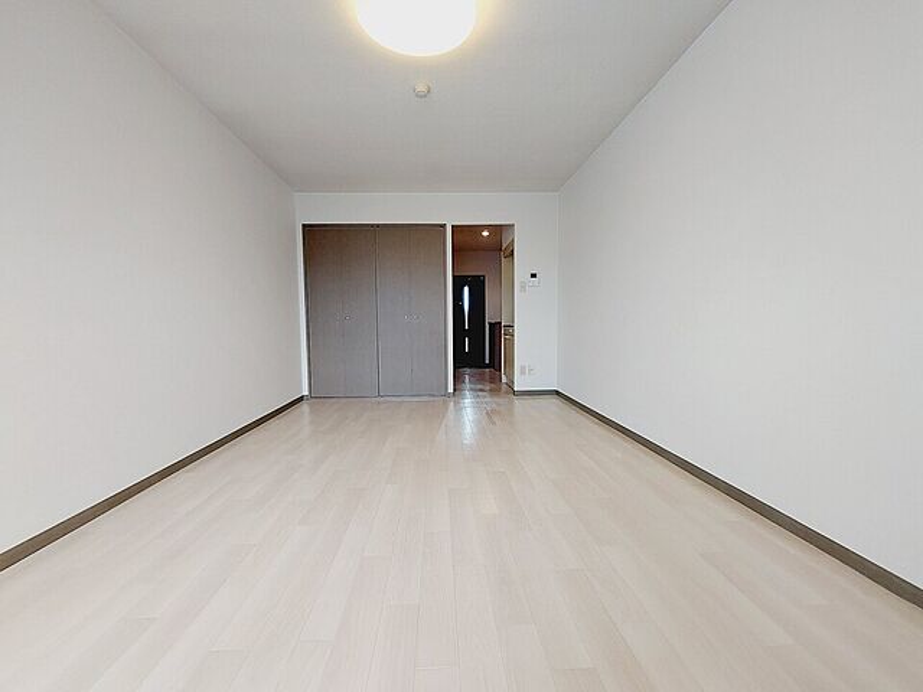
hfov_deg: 106.2
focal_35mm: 13
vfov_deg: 89.9
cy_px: 346
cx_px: 462
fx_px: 347
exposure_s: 1/60
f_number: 2.2
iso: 80
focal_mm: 1.74
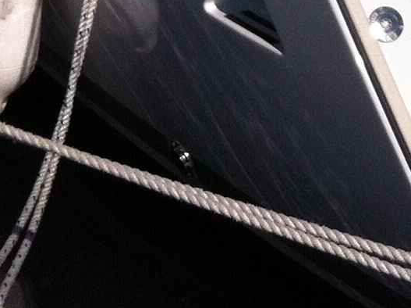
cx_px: 686
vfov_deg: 8.0
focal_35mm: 172
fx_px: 2040
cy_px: -410
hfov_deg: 10.9
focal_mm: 3.85
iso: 80
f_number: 2.8
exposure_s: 1/6033
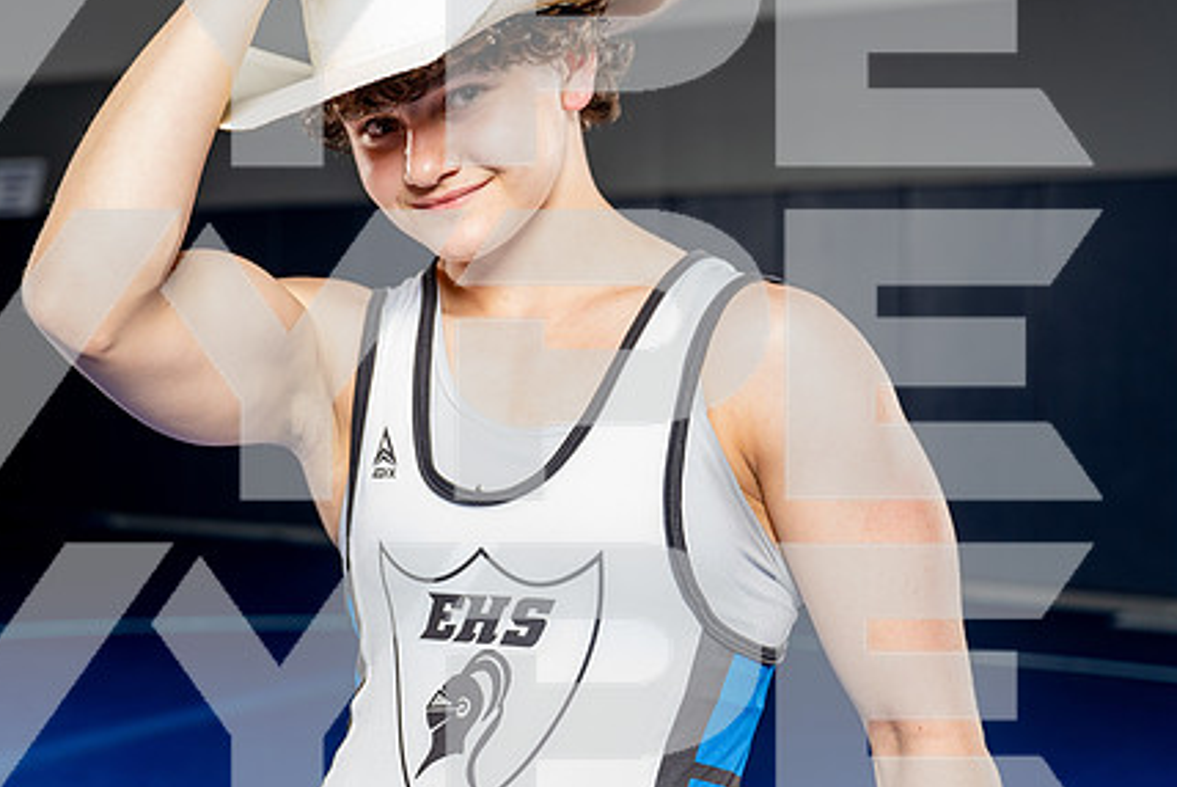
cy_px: 356
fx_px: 2127
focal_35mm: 65
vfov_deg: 20.9
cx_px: 402
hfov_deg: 30.7
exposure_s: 1/250
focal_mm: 48
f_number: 4
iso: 250
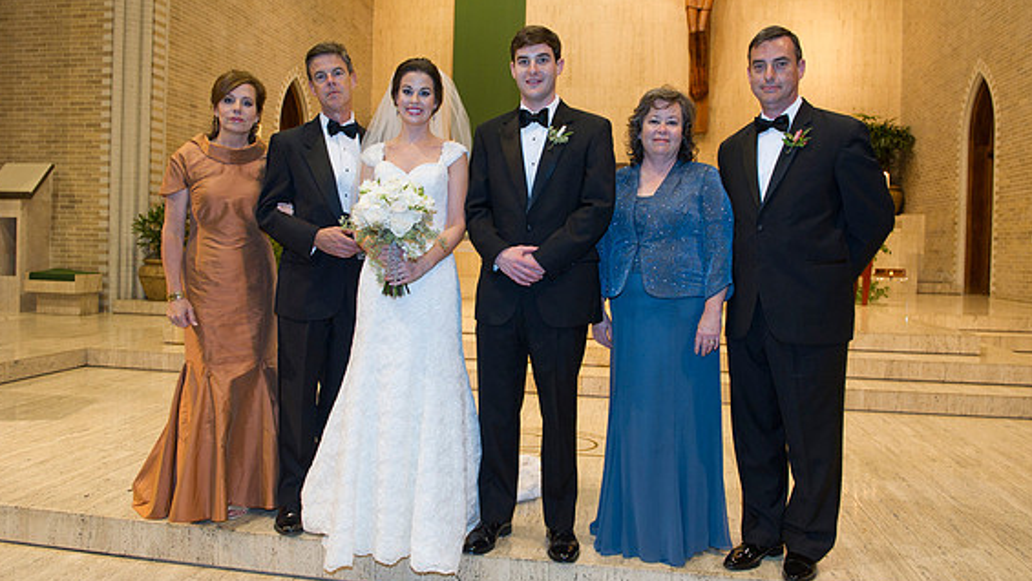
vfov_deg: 40.1
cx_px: 517
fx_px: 794
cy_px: 256
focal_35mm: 29
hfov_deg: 66.1
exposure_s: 1/80
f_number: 5
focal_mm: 27
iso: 1600
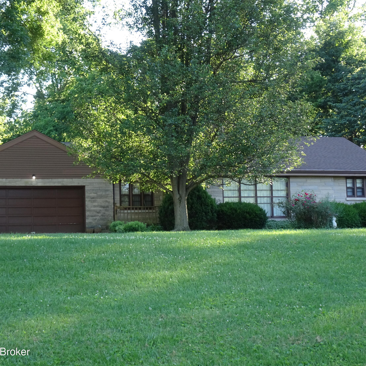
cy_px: 183
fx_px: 658
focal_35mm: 55
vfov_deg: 31.1
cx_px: 179
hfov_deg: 31.1
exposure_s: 1/50
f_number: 4.5
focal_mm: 7.87
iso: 100
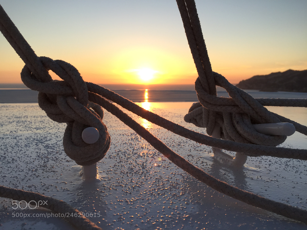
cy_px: 115
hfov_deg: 61.7
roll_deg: +0.1
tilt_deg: -8.1
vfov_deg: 48.2
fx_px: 257
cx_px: 154
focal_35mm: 29
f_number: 2.2
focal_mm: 4.15
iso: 32
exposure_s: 1/494
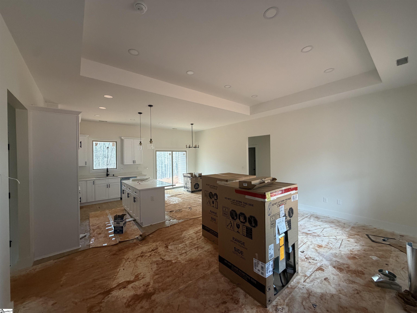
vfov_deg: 85.7
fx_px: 169
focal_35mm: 14
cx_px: 208
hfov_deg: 102.1
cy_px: 156
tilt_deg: -0.2
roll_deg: +0.7
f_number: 2.2
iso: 320
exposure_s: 1/114
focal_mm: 2.22
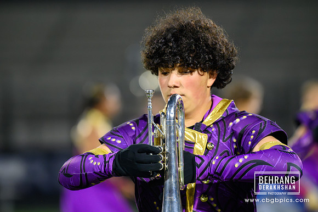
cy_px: 106
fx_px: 4414
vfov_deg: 2.7
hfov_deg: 4.1
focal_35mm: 500
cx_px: 159
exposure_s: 1/500
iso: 12800
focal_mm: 500
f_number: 5.6
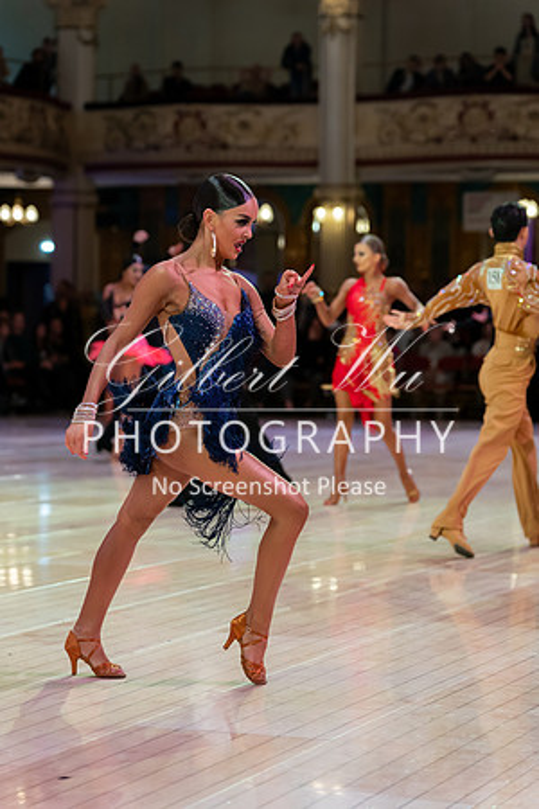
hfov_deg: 14.6
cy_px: 404
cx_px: 270
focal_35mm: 94
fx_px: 2111
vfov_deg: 21.7
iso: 3200
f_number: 3.5
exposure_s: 1/500
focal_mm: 94
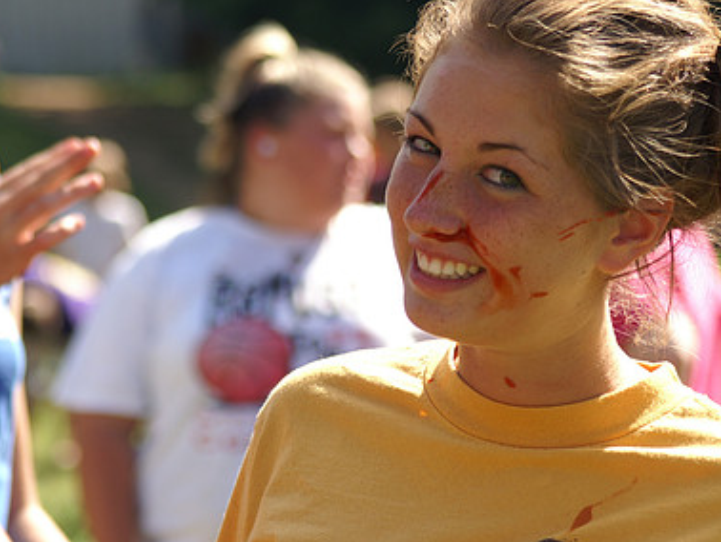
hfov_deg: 9.9
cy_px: 195
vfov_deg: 7.5
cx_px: 502
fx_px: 4148
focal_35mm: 199
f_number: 5
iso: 100
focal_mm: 90
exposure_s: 1/320
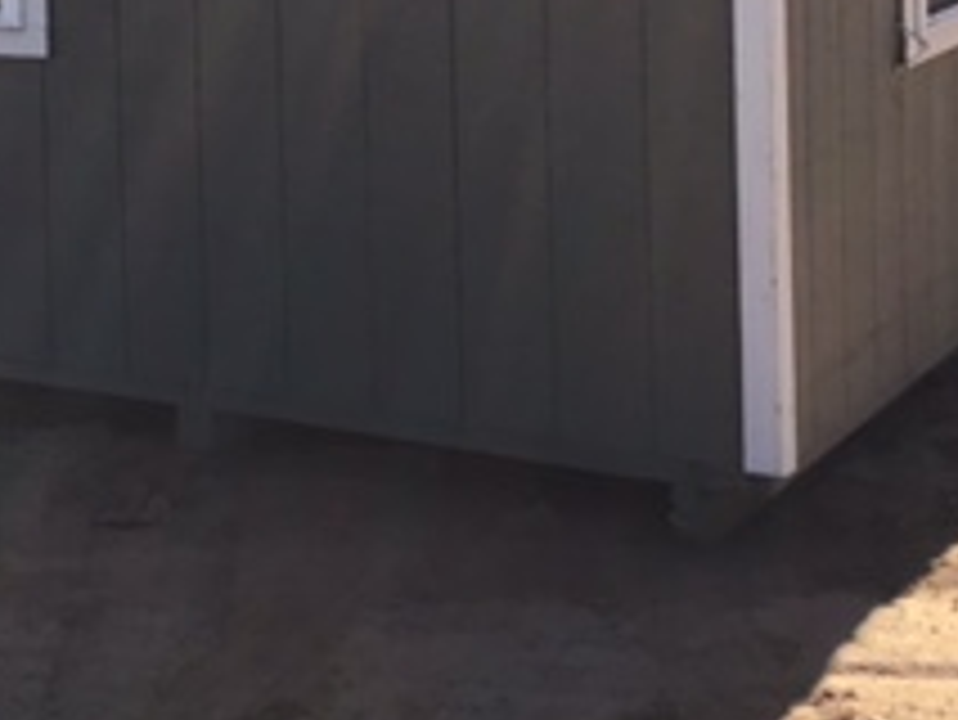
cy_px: -194
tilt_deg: -3.8
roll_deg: +0.4
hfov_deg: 20.8
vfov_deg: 15.2
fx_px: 2575
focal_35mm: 93
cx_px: 184
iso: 25
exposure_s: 1/1253
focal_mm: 3.3
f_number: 2.4
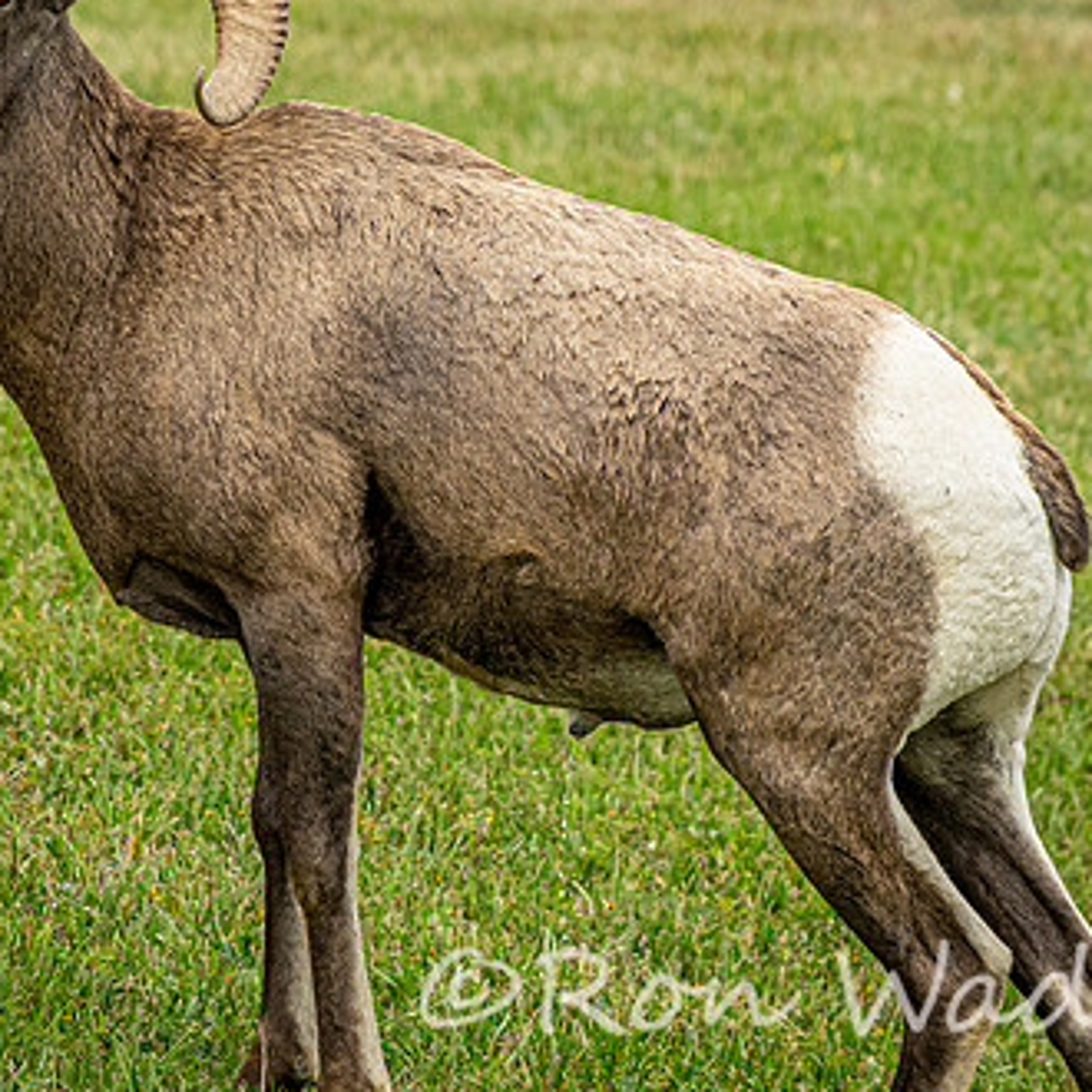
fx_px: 27018
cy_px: 351
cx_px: 462
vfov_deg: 2.3
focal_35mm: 757
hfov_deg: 2.3
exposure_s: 1/500
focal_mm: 159.66
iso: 400
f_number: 4
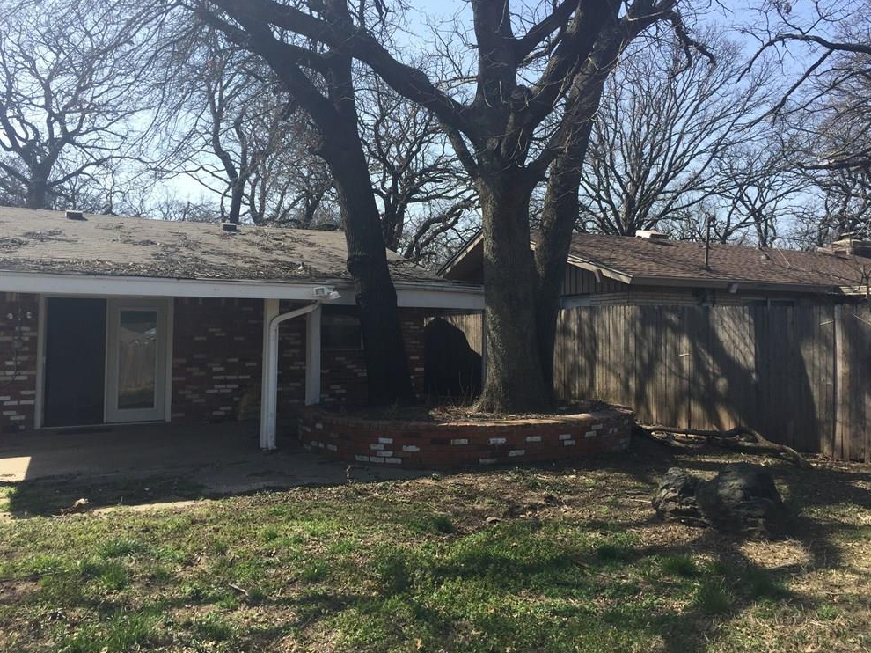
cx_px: 445
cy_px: 320
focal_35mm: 30
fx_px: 755
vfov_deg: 46.8
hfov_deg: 60.0
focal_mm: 4.15
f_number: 2.2
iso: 32
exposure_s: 1/1130
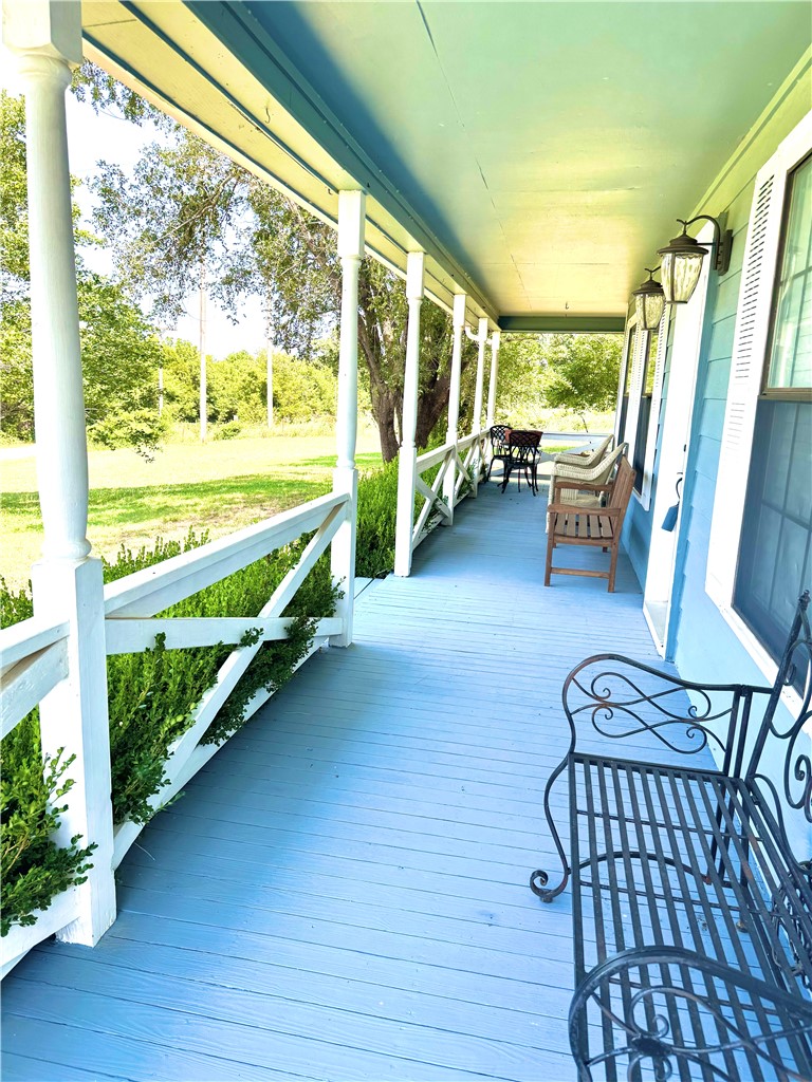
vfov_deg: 71.6
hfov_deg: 56.8
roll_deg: -2.5
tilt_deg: -13.1
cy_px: 541
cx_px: 406
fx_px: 751
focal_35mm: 24
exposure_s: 1/723
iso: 80
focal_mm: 6.76
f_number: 1.78
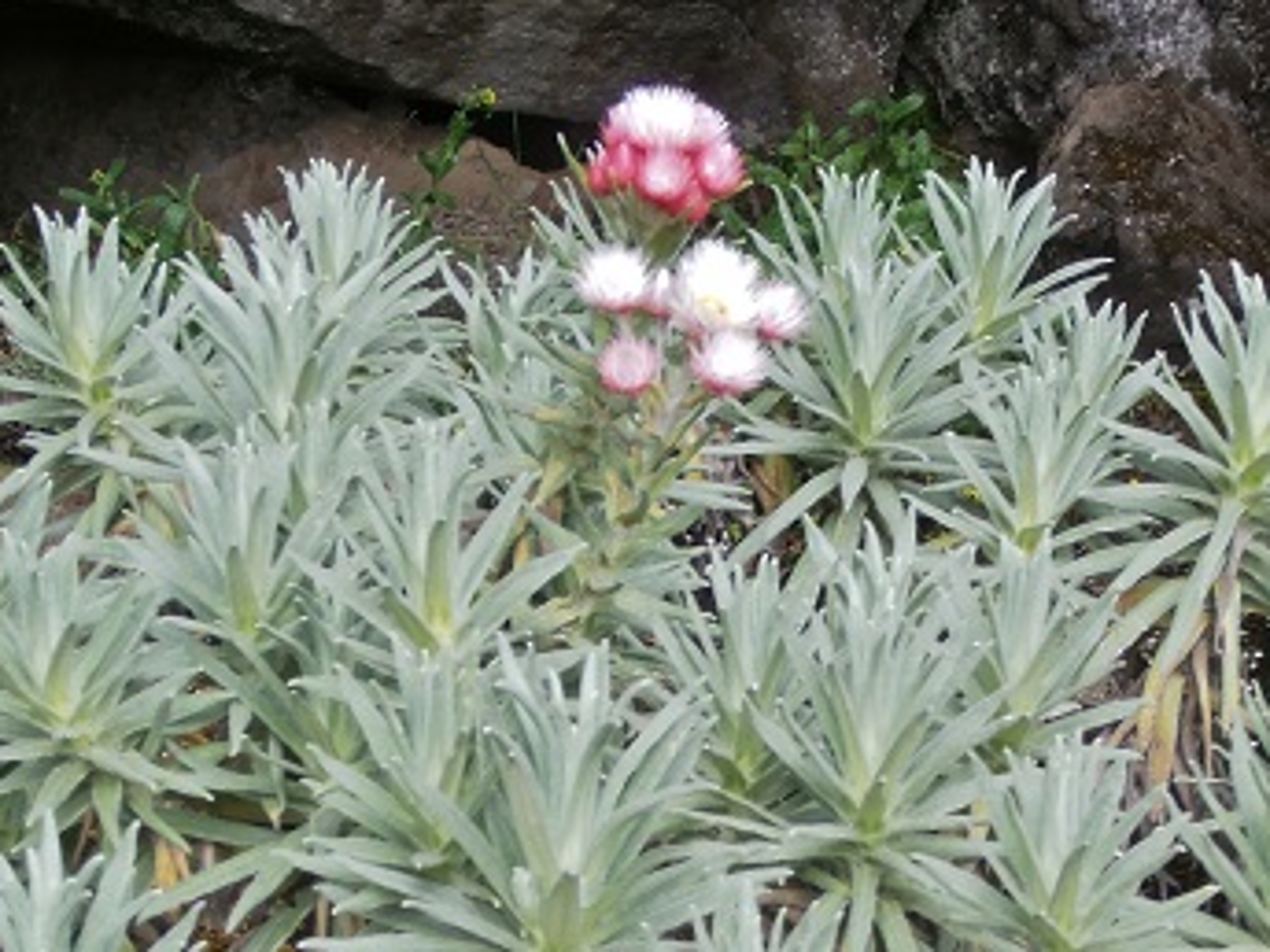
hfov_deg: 21.9
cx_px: 820
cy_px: 681
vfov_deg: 16.5
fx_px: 3265
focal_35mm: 89
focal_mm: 9.16
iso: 80
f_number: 4.3
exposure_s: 1/60
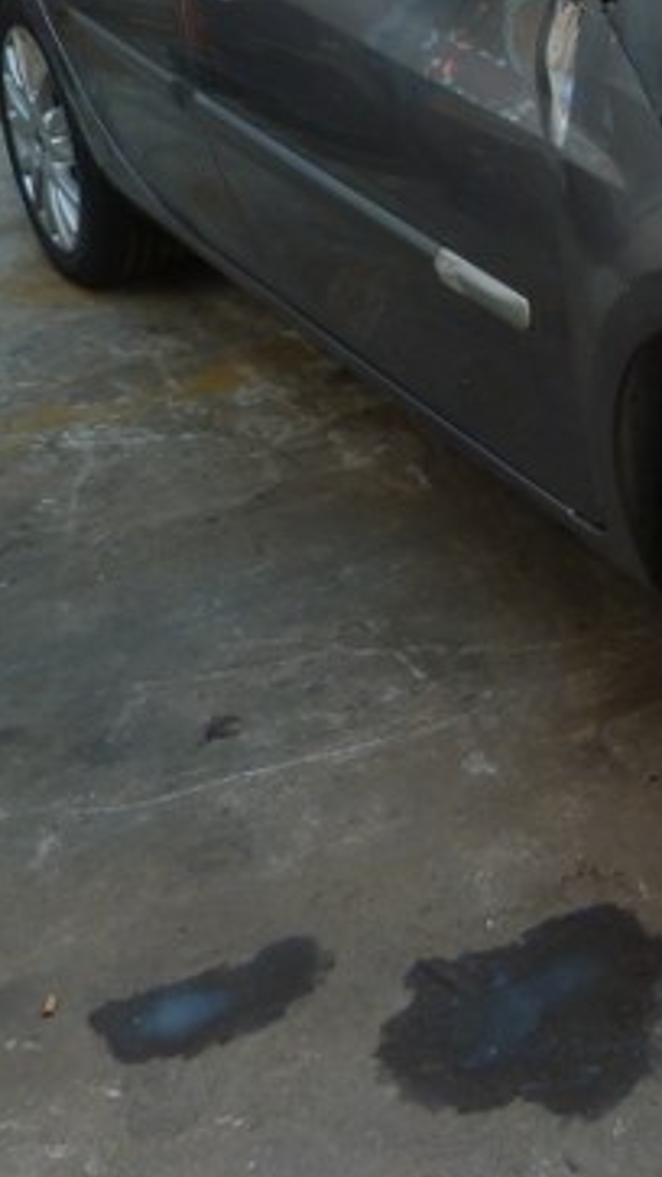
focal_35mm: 60
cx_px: 1029
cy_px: 211
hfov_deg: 17.7
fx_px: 1874
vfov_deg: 33.7
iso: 80
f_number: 2.8
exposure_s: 1/80
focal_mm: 4.5
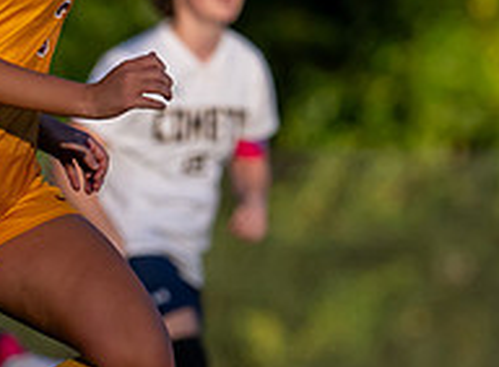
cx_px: -25
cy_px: 188
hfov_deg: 1.3
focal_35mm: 1557
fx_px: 22277
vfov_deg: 0.9
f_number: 5.6
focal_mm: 400
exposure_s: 1/2500
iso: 450
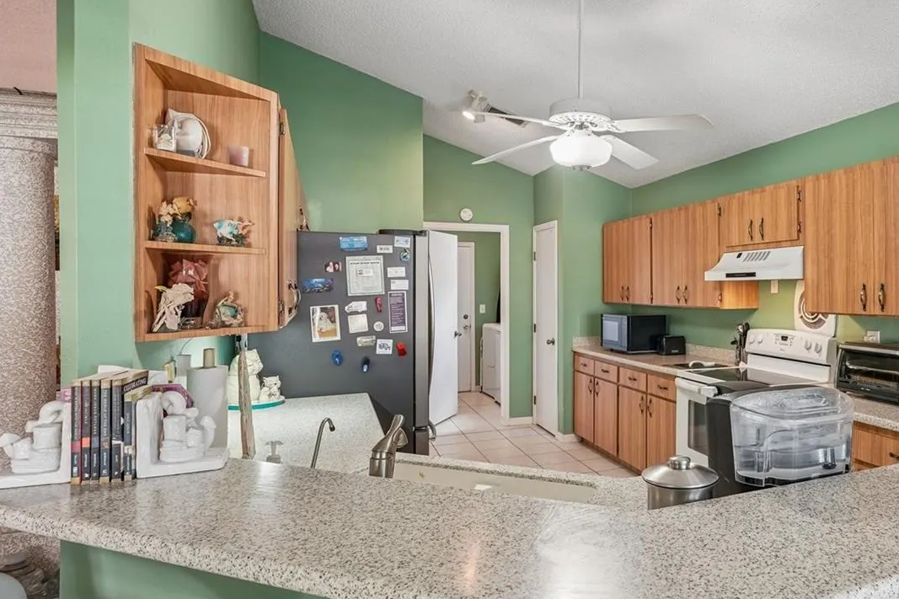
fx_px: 599
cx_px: 619
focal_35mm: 24
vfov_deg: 53.1
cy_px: 283
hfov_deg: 71.0
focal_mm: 16
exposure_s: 1/13
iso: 400
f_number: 8
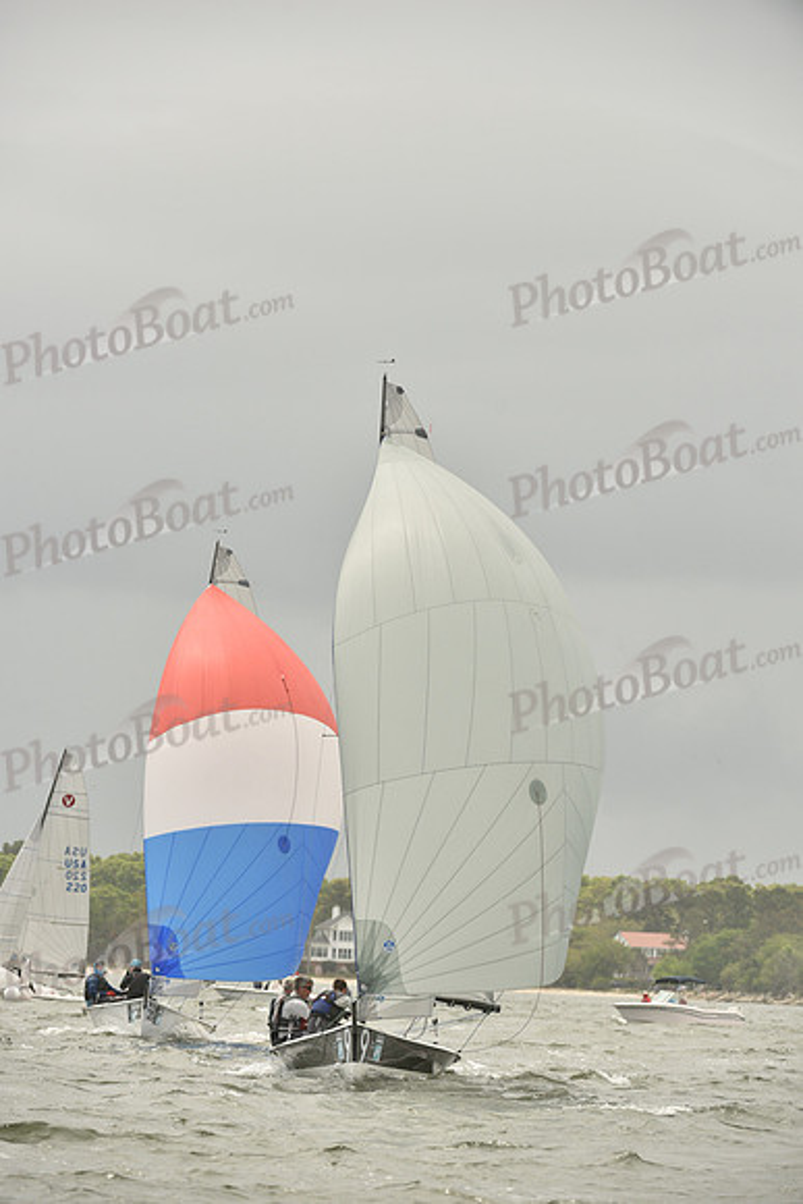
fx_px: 7356
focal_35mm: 220
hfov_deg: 6.2
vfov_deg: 9.4
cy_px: 602
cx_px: 402
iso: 320
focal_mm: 220
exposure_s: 1/1250
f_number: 6.3
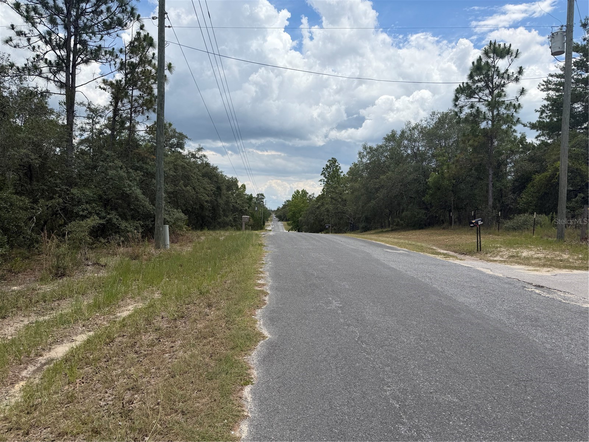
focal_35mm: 24
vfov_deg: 56.8
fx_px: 408
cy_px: 221
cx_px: 294
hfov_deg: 71.6
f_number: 1.78
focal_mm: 6.76
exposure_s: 1/5714
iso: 80
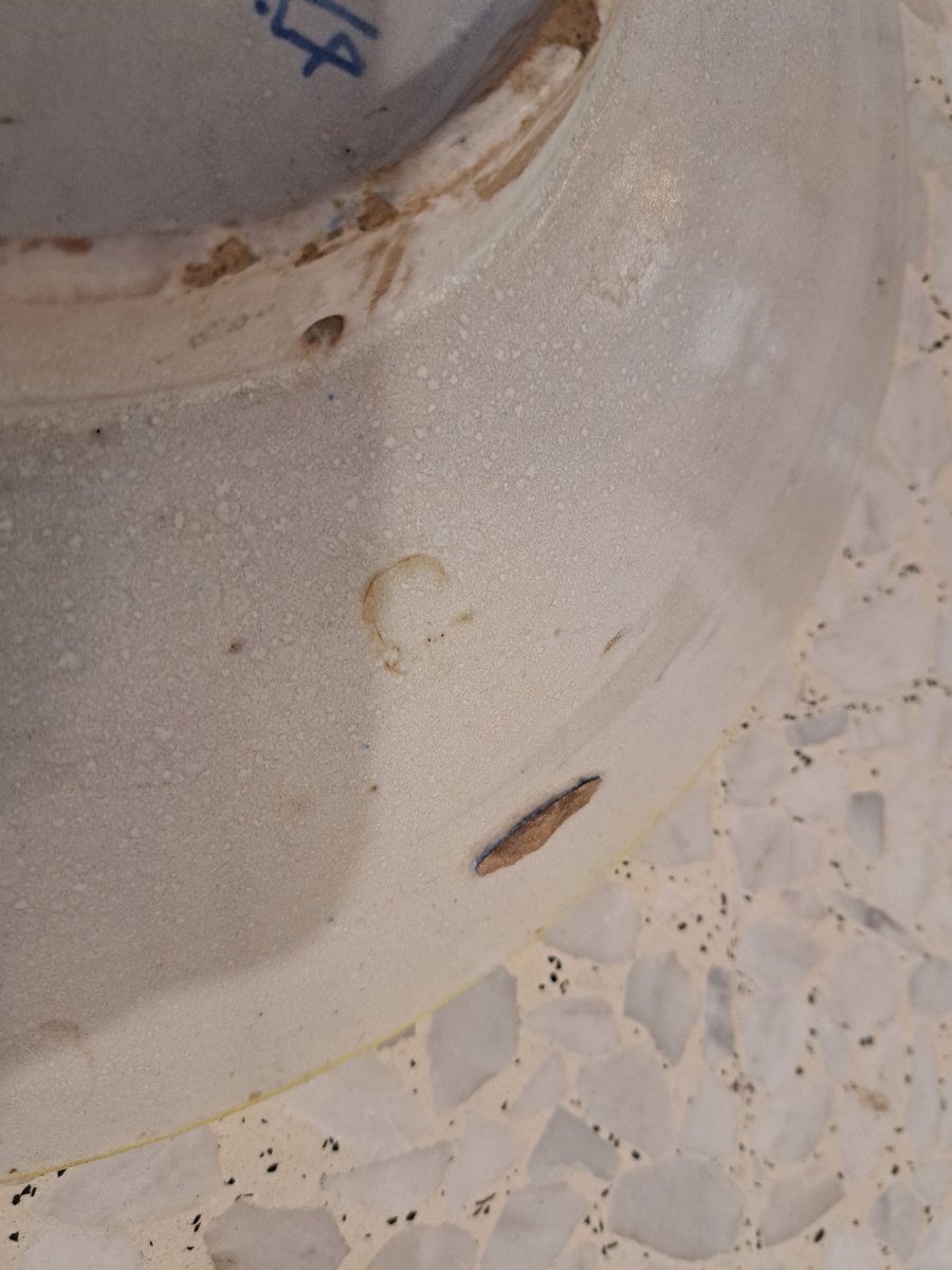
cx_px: 476
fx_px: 880
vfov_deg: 71.6
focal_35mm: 24
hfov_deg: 56.8
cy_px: 635
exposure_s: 1/50
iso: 320
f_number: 1.8
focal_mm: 5.23
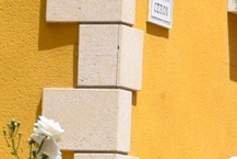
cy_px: 98
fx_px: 2547
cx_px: 872
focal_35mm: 387
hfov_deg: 4.9
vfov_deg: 3.6
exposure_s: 1/500
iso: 200
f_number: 11
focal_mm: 35
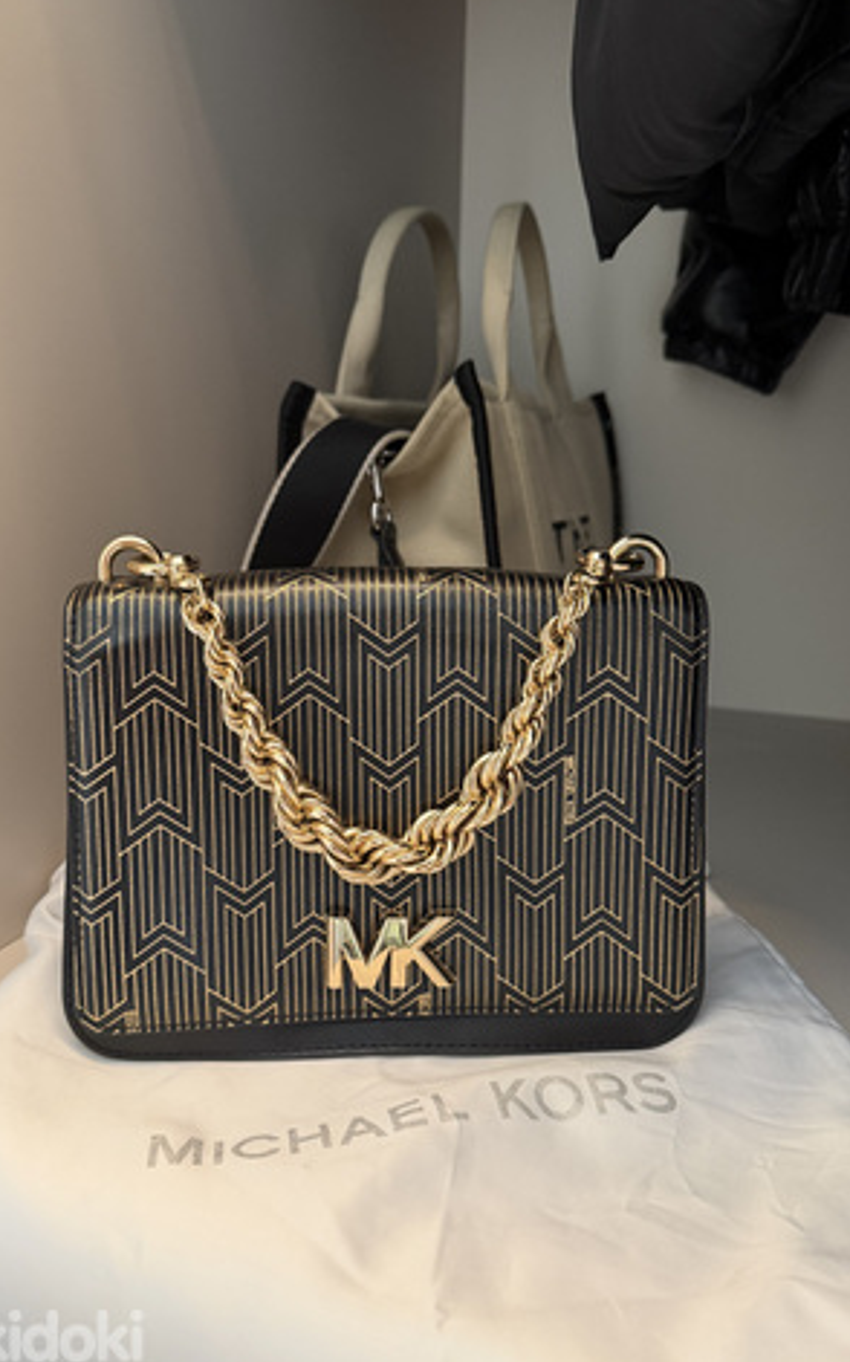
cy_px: 714
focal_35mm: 27
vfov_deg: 68.4
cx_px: 398
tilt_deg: -14.1
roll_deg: -1.0
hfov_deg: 46.0
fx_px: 1002
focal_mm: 6.76
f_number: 1.78
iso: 320
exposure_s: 1/57
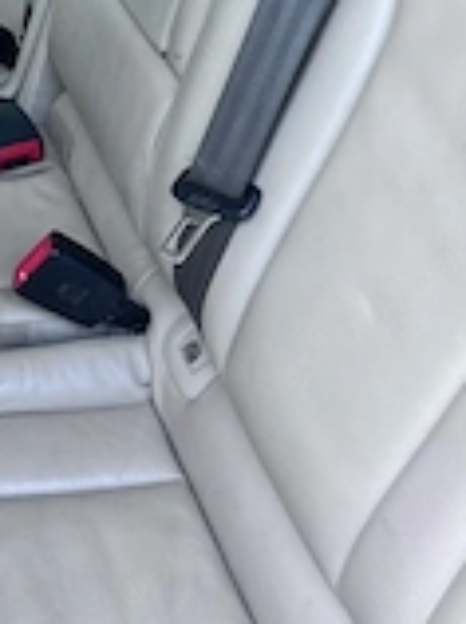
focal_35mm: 66
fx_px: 1188
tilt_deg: -34.4
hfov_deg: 22.1
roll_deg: +3.3
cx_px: 174
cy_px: 63
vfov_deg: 28.3
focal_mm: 5.96
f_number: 1.6
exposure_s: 1/121
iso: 64
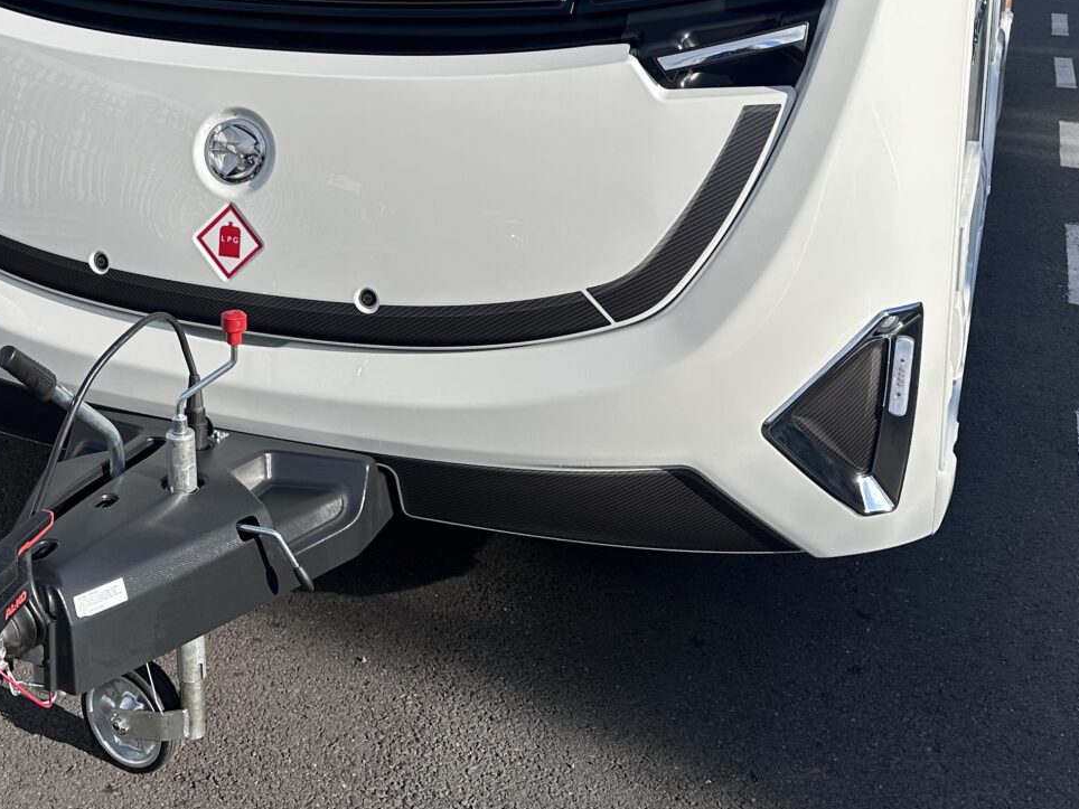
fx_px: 1590
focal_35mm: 51
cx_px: 308
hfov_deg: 36.8
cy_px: 47
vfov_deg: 27.3
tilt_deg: -10.7
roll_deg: +0.4
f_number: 1.78
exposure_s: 1/5848
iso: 80
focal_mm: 6.86
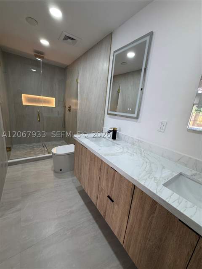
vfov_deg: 102.1
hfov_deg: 85.7
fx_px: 109
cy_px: 134
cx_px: 101
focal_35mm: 14
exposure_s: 1/99
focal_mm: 2.22
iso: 125
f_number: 2.2
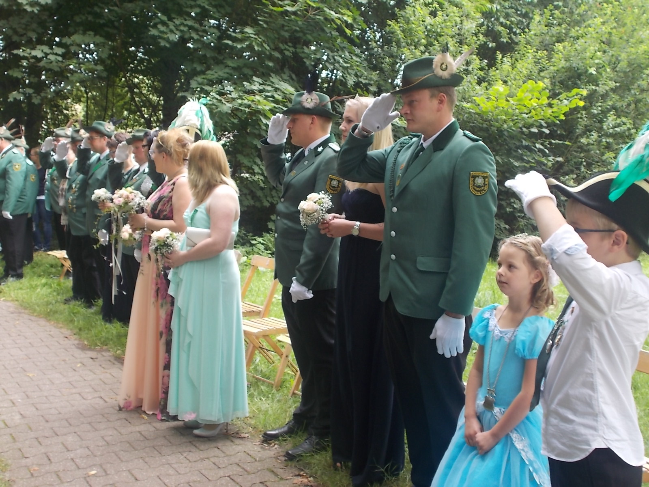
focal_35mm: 44
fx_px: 825
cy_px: 244
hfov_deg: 42.9
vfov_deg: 32.9
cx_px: 324
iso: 80
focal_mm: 7.9
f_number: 4.2
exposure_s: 1/40
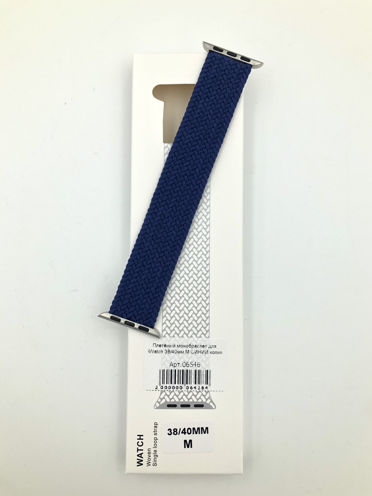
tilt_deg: -86.5
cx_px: 188
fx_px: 416
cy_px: 248
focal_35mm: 29
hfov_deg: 48.2
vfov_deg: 61.7
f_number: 1.8
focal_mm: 3.99
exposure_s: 1/649
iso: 20
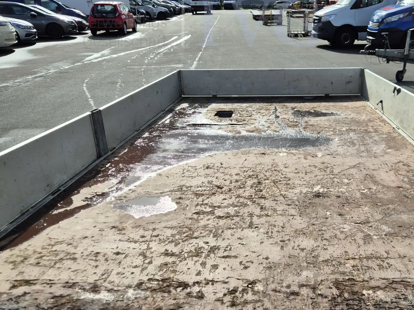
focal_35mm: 36
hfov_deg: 50.5
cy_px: 191
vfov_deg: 39.4
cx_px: 274
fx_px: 431
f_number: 1.8
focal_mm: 5.4
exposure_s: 1/2240
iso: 25
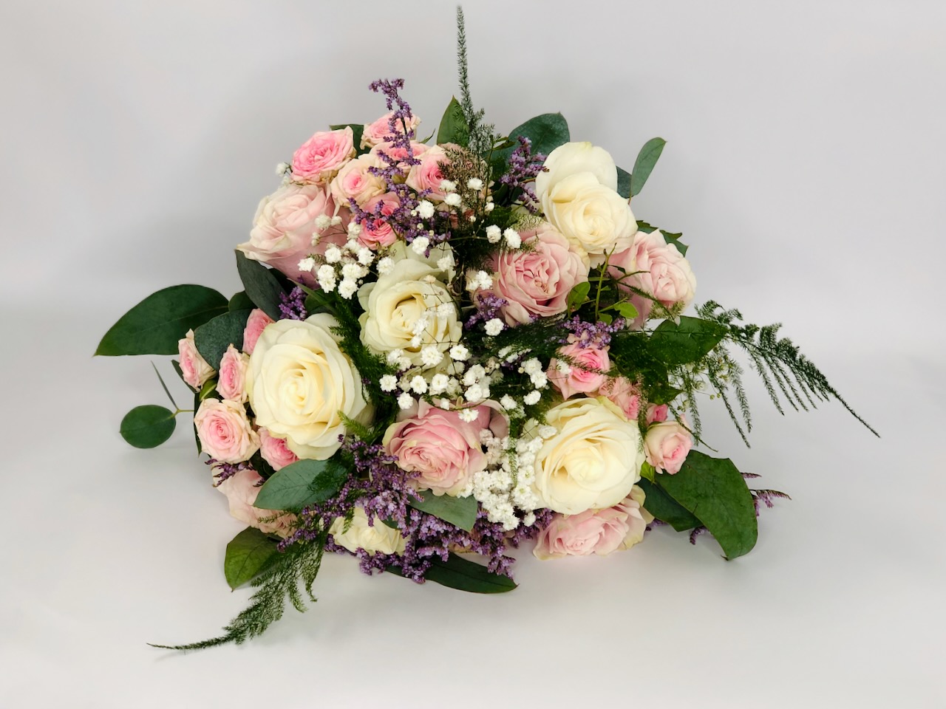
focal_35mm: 52
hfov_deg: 36.8
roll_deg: +0.4
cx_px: 473
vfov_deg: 28.0
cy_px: 354
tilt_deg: -21.9
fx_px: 1421
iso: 25
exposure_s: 1/100
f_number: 2.4
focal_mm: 6
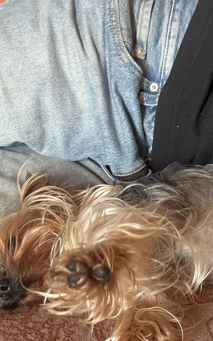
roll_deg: +7.5
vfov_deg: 37.8
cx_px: 103
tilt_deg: -31.3
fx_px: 492
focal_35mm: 53
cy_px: 225
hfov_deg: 24.4
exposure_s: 1/60
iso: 400
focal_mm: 4.2
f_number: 1.6
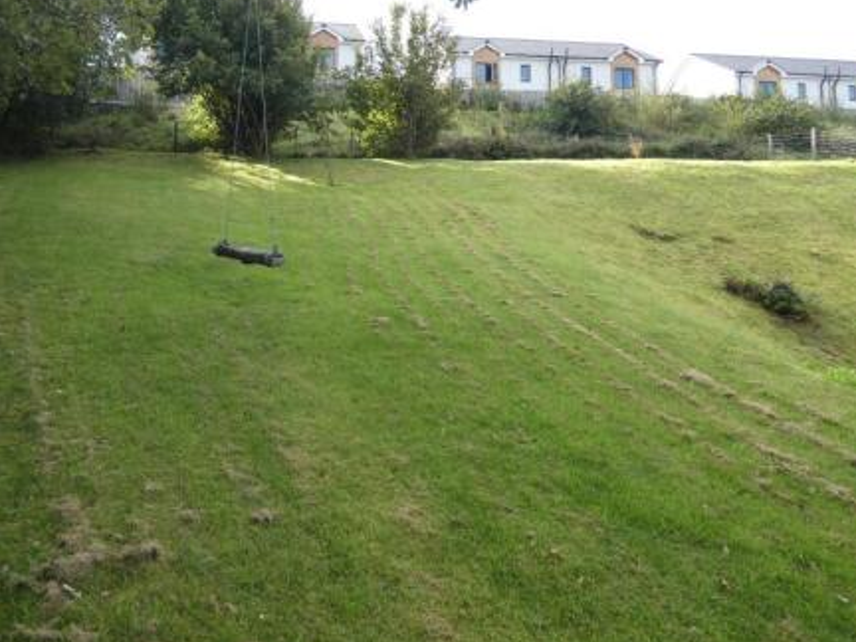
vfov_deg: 50.9
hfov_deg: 64.9
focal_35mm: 27
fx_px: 668
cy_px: 243
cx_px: 354
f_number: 2.8
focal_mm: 3.6
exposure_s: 1/320
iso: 80
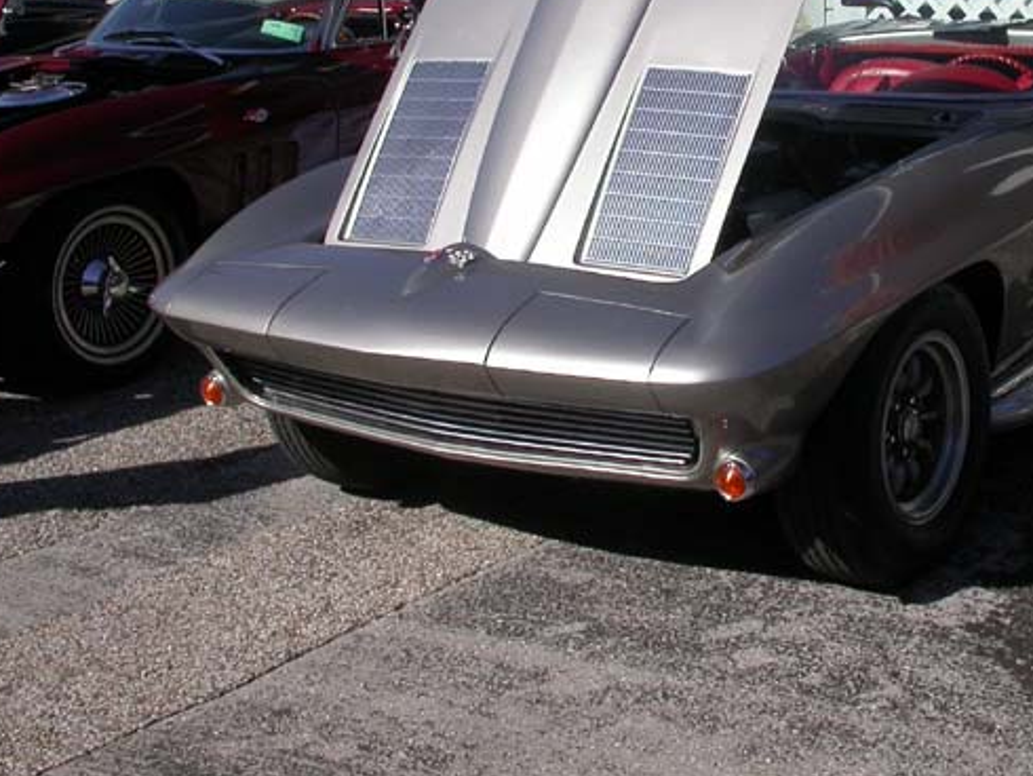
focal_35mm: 62
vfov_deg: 23.4
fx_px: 1851
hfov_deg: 30.9
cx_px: 710
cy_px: 167
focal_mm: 7.85
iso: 100
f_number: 7.5
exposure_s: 1/455
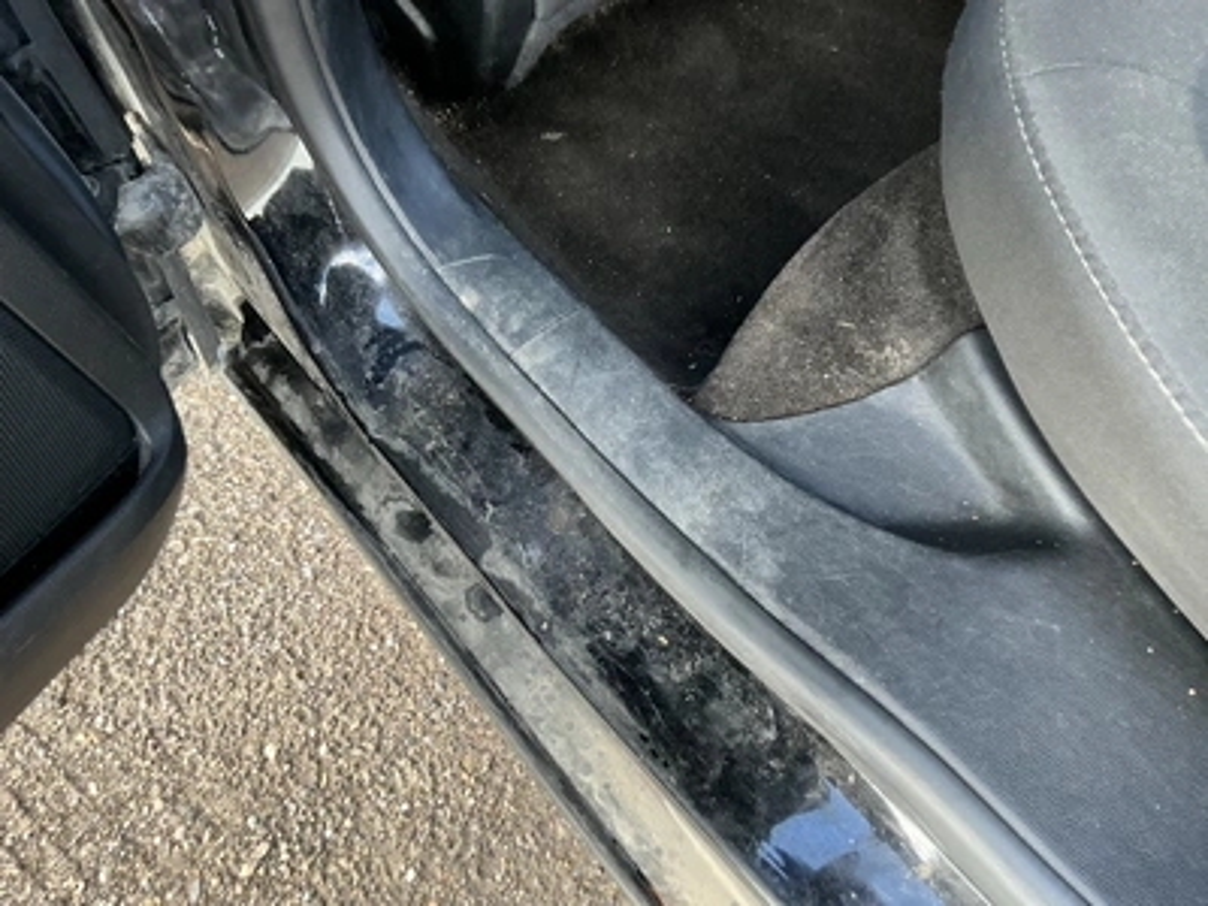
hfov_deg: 63.4
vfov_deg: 49.7
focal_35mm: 28
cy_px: 453
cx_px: 604
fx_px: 977
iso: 64
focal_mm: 3
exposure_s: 1/93
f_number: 1.8
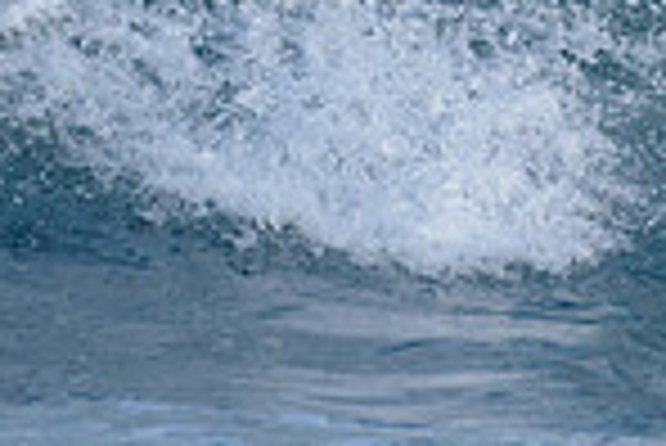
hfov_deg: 0.9
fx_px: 44424
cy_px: -351
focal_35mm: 2399
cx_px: 936
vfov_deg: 0.6
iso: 360
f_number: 5.6
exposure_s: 1/1250
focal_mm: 500
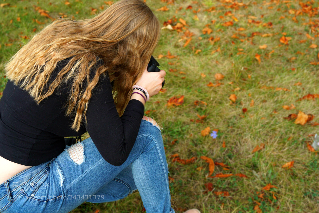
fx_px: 386
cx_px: 160
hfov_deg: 44.9
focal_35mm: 44
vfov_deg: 30.9
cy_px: 106
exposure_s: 1/100
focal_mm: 29
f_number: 7.1
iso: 100
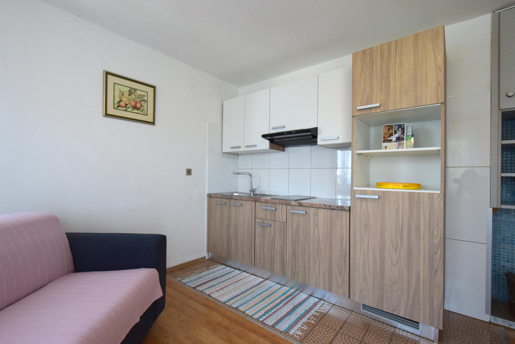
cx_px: 246
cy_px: 167
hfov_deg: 96.7
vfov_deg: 73.7
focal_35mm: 16
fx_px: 229
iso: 1400
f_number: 8
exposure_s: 1/60
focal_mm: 10
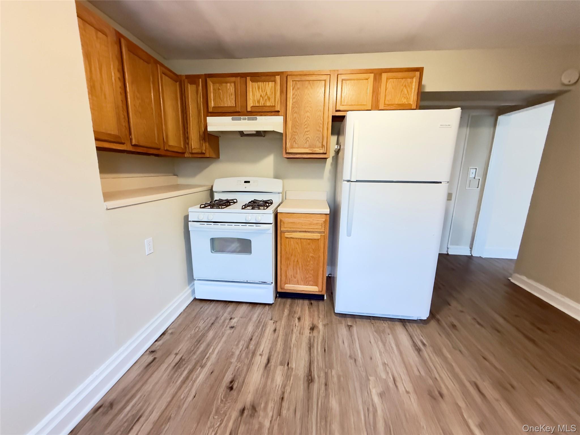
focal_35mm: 14
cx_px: 290
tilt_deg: -10.8
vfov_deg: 85.7
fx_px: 235
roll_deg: -0.4
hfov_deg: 102.1
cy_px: 218
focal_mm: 2.22
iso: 1000
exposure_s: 1/60
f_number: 2.2
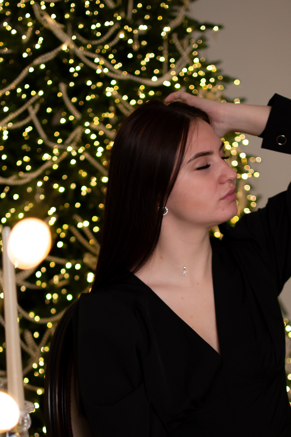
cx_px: 129
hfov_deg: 18.4
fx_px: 897
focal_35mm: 74
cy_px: 308
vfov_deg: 27.1
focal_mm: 35
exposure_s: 1/160
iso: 1400
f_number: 1.8
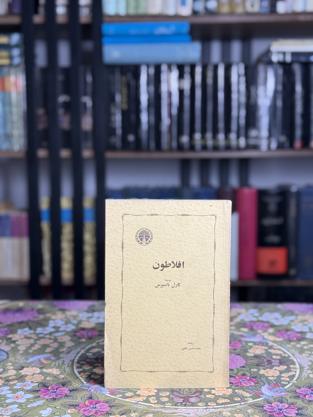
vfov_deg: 39.7
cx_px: 156
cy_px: 208
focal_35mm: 48
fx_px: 579
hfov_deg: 30.3
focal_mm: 6.76
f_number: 1.78
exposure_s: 1/100
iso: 64
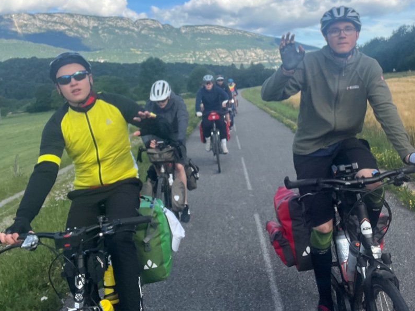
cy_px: 76
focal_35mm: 37
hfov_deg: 50.0
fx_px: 444
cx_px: 230
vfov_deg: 37.7
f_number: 2.2
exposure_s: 1/628
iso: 32
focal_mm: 2.71
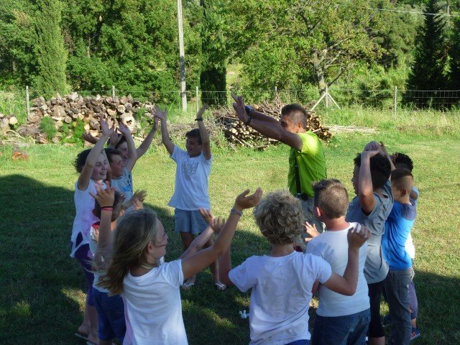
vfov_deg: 30.3
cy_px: 172
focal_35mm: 48
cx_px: 230
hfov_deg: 39.7
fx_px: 638
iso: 80
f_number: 4.3
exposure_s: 1/200
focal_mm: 8.6
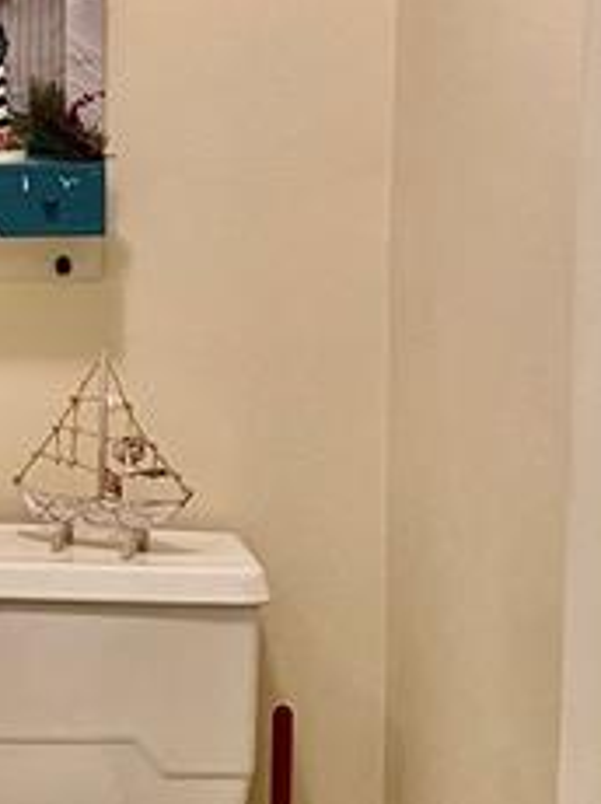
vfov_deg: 22.5
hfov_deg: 16.1
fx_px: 2018
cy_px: 325
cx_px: -178
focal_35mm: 87
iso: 250
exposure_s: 1/60
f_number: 1.8
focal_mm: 4.25
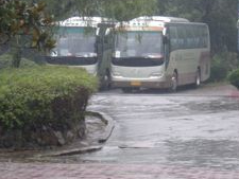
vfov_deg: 8.2
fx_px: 1250
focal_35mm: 181
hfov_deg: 10.9
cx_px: 109
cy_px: 75
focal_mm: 17
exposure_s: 1/96.6
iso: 315
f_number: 5.6
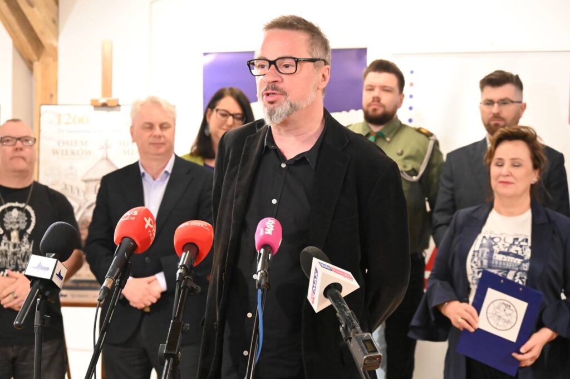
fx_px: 1250
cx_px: 285
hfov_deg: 25.7
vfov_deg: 17.2
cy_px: 190
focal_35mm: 79
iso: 12800
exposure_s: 1/160
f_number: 6.3
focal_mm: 79
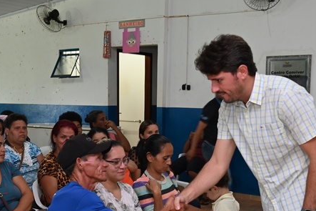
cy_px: 178
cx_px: 153
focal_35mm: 61
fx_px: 535
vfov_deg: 21.9
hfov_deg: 32.9
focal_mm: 30
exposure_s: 1/60
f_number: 4
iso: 720
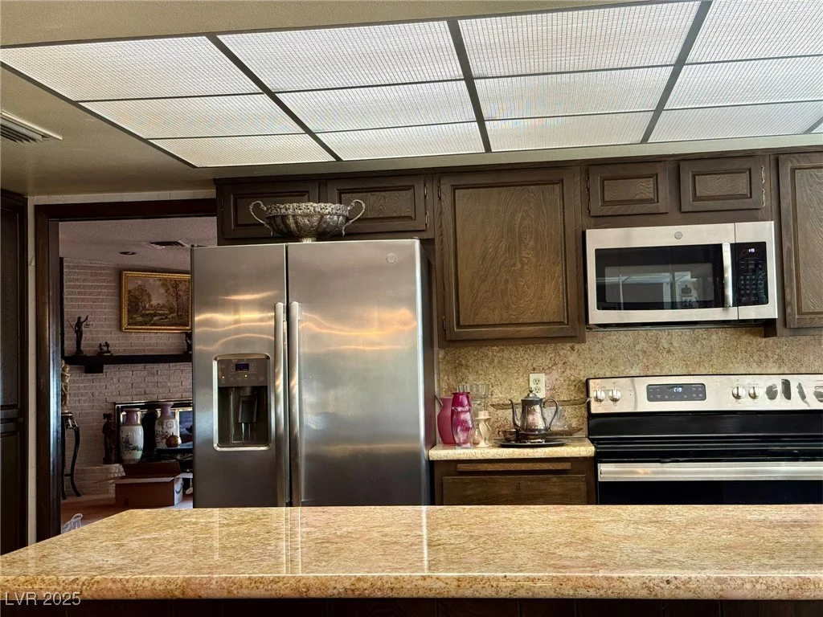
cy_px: 308
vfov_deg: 30.3
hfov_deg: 39.7
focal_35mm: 48
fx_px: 1141
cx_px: 412
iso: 160
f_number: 1.78
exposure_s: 1/60
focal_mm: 6.76
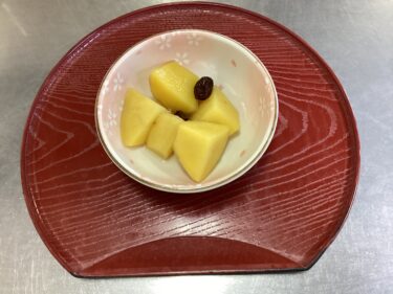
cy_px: 147
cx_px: 196
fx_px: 352
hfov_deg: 58.4
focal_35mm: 31
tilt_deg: -69.1
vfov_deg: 45.4
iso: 250
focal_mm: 3.3
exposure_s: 1/40
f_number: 2.4
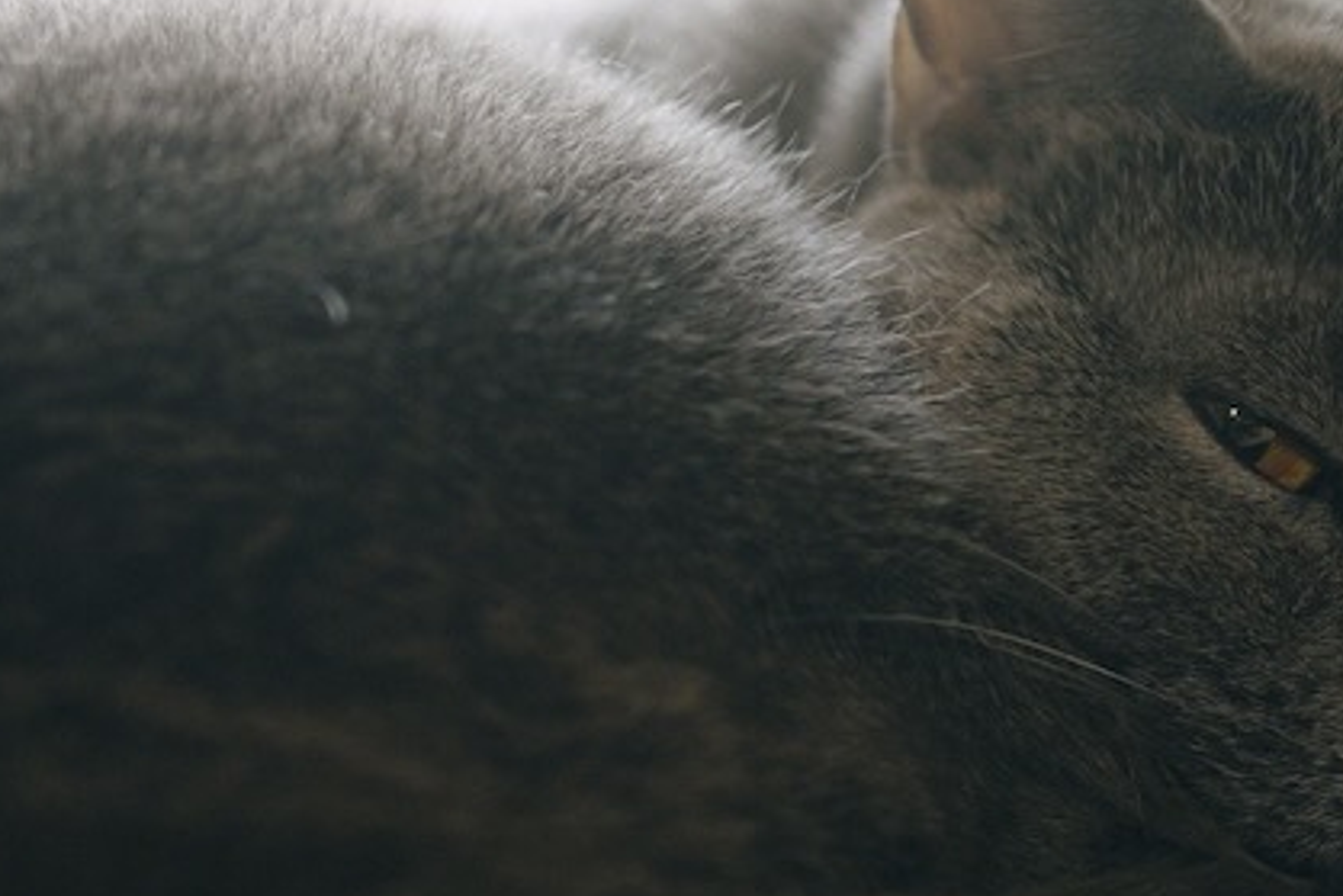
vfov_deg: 9.0
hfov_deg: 13.4
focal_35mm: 153
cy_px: 570
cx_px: 755
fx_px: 5709
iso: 320
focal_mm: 40
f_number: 2
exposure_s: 1/50
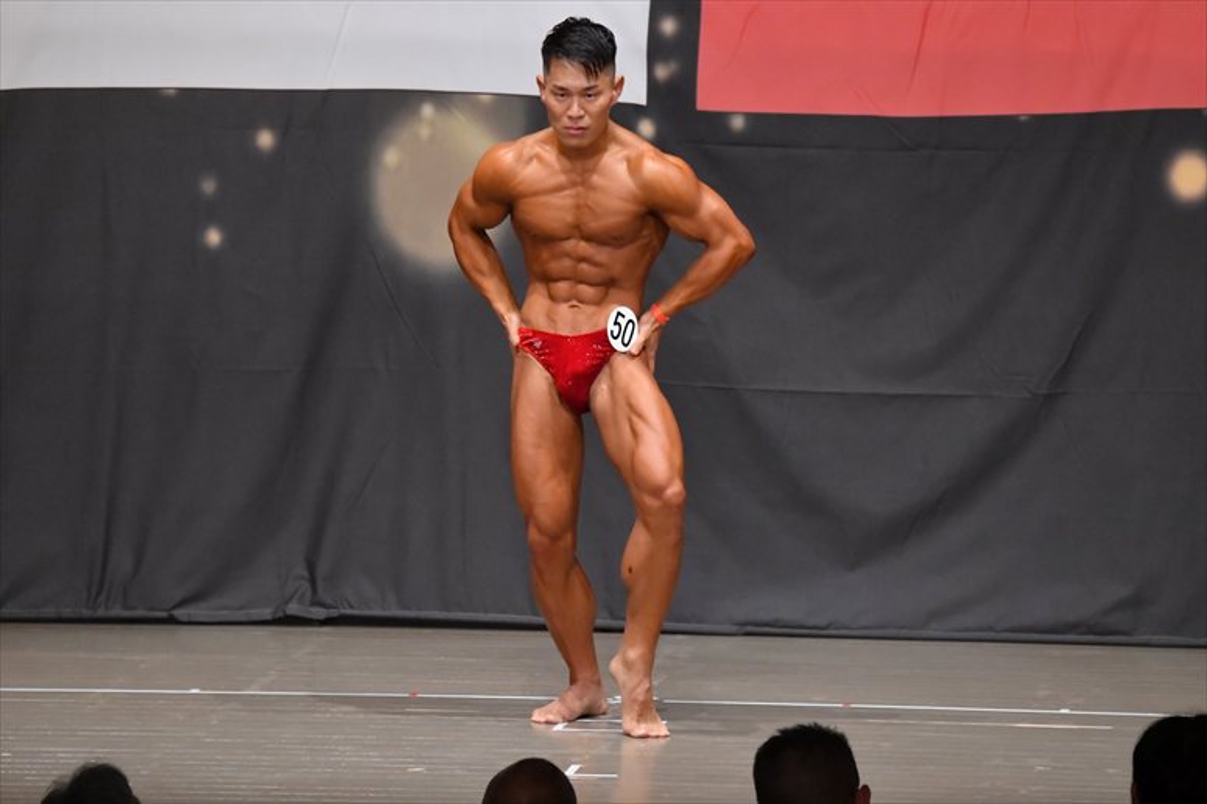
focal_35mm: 240
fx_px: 8043
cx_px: 604
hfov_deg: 8.6
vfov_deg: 5.7
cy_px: 402
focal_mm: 160
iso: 6400
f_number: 5.6
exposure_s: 1/400
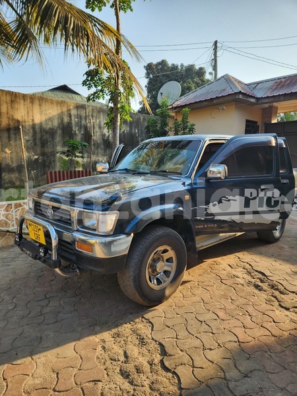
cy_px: 198
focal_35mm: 23
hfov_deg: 58.9
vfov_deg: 73.9
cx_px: 148
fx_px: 263
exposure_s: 1/378
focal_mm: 5.4
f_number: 1.8
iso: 20
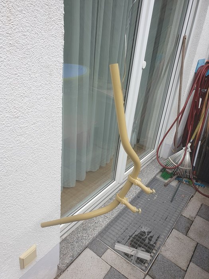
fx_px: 209
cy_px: 140
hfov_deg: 53.1
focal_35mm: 26
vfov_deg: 67.3
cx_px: 104
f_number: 2.4
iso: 50
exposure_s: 1/412
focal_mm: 4.3
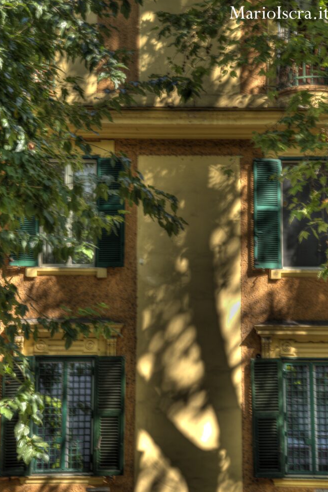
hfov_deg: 12.5
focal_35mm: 110
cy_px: 250
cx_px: 166
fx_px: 1502
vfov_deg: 18.6
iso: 160
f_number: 8
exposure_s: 1/30
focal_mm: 105
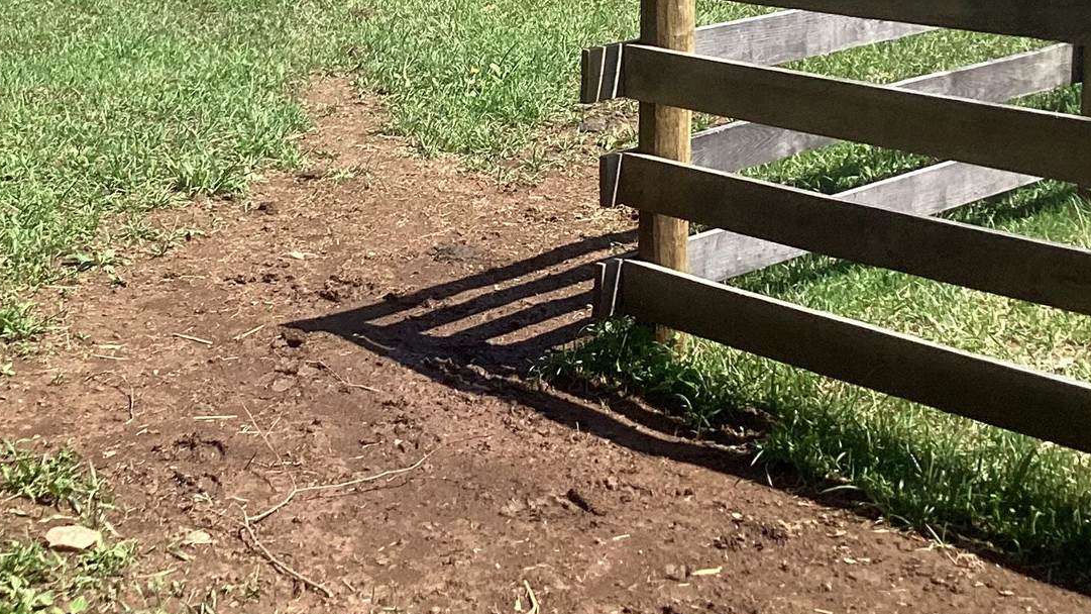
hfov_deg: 28.8
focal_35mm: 72
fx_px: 2083
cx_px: 228
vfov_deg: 16.4
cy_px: 15
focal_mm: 3.3
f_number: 2.4
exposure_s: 1/815
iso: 25
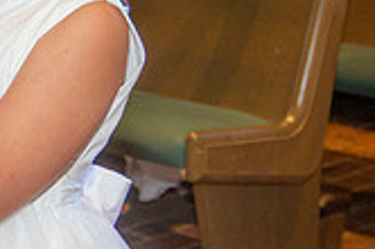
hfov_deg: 14.4
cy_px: 23
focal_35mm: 140
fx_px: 1456
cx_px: -36
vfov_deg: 9.7
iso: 1600
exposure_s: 1/200
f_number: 5
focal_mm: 40
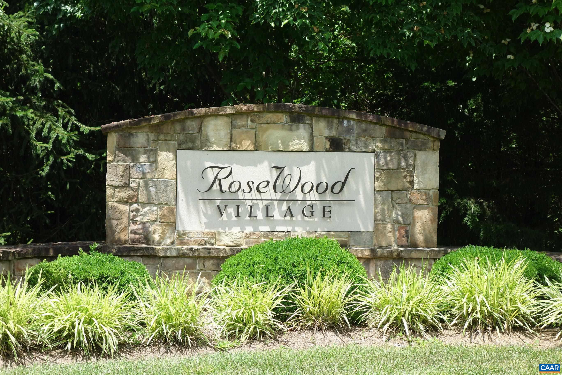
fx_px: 1171
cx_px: 281
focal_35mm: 75
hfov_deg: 27.0
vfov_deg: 18.2
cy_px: 188
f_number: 5.6
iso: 125
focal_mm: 27.86
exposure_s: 1/160
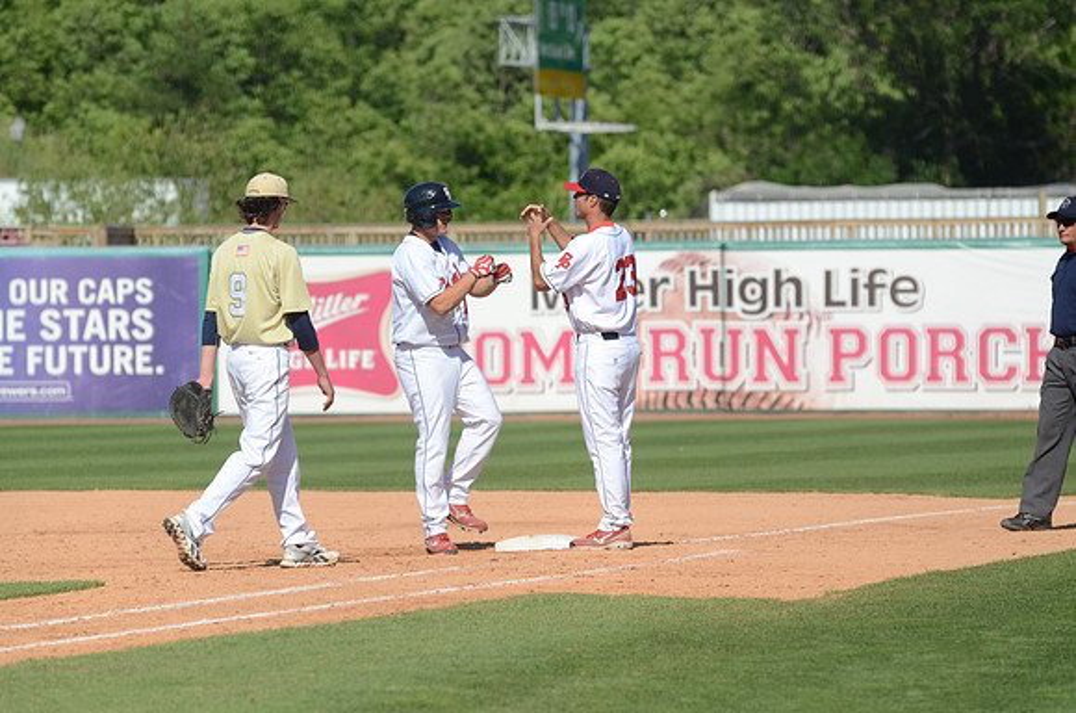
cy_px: 356
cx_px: 538
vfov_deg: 4.6
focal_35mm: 300
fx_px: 8947
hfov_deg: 6.9
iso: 1000
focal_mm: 200
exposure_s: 1/8000
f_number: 5.3
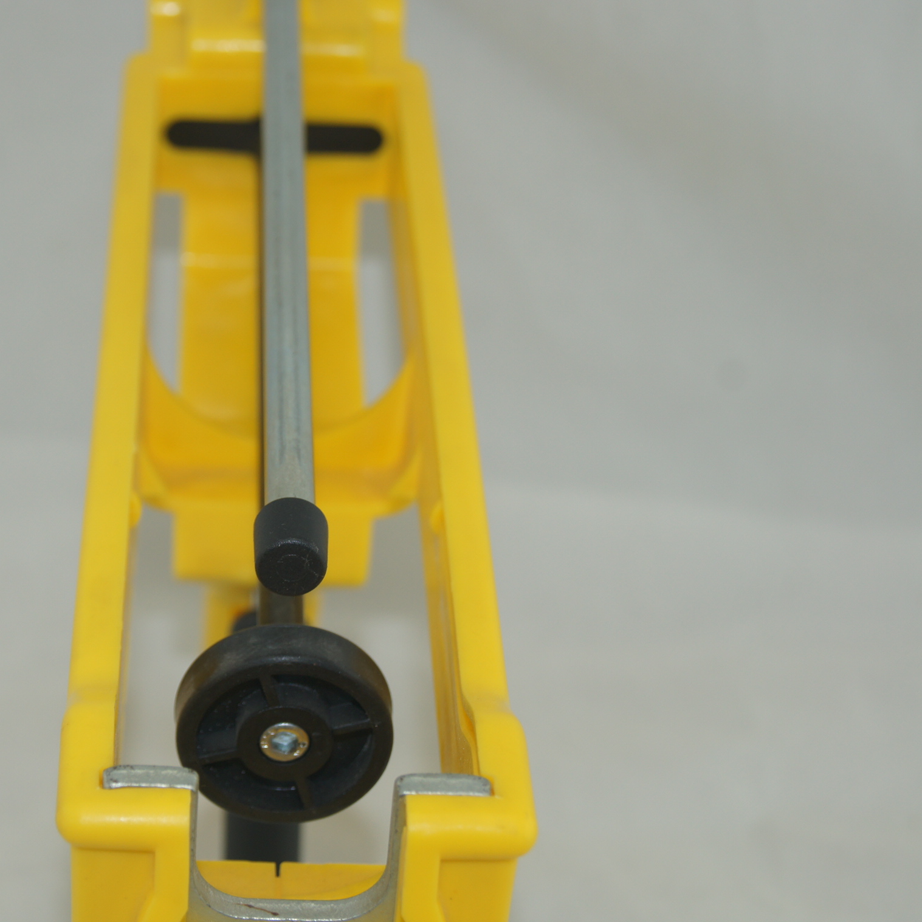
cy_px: 461
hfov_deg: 18.0
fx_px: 2893
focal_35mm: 96
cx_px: 265
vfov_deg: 18.1
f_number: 6.3
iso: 200
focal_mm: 50
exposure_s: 1/160
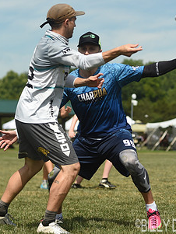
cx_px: 86
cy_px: 108
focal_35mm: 185
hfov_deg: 8.0
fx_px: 1253
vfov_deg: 10.7
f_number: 3.5
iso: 100
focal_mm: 100
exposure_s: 1/2000
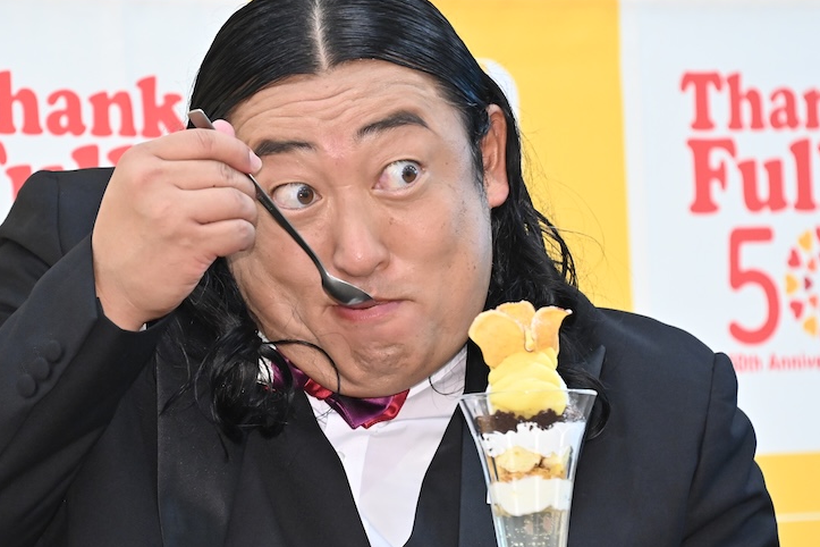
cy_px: 332
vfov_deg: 3.3
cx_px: 356
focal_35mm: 415
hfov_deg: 5.0
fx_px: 9452
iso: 6400
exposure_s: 1/200
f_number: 7.1
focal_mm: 300
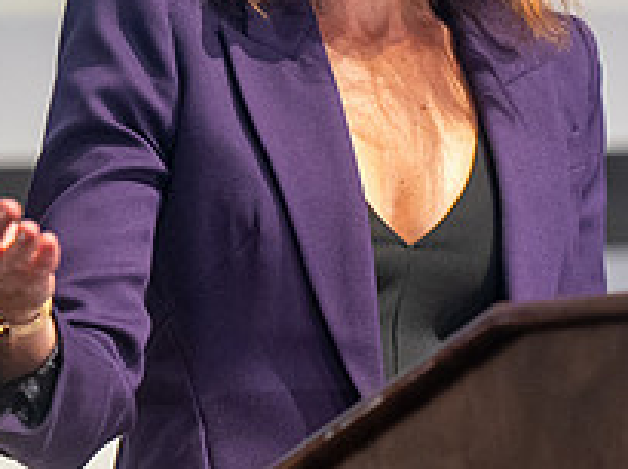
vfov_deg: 4.0
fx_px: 6665
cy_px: 11
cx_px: 646
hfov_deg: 5.4
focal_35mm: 368
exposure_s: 1/160
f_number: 2.8
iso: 3200
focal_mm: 135
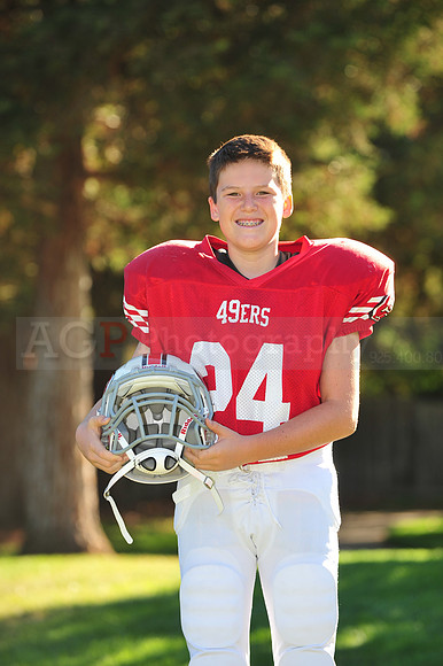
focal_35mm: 170
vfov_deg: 12.1
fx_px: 3141
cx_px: 222
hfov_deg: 8.1
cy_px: 333
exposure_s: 1/320
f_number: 4.5
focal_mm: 170
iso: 200
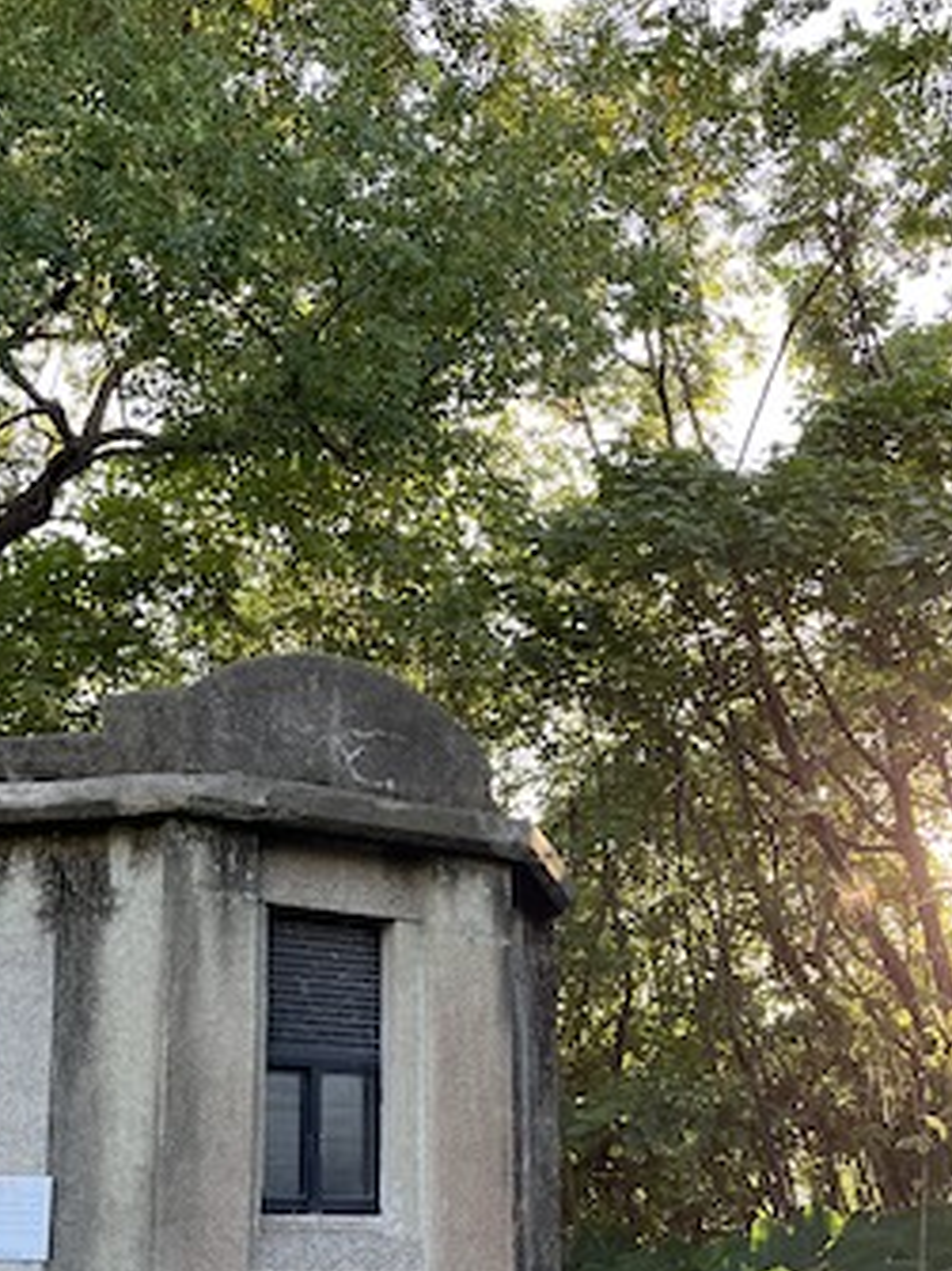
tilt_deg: +8.8
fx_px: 1614
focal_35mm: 44
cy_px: 928
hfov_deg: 32.6
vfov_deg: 41.9
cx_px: 320
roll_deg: +0.3
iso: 80
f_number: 1.6
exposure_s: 1/121
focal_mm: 5.1
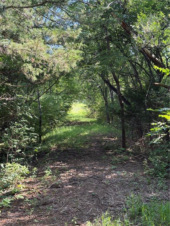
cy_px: 113
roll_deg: -1.2
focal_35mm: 48
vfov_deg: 39.7
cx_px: 85
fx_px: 314
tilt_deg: -1.3
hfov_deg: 30.3
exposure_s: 1/158
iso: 64
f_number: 1.78
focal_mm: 6.76
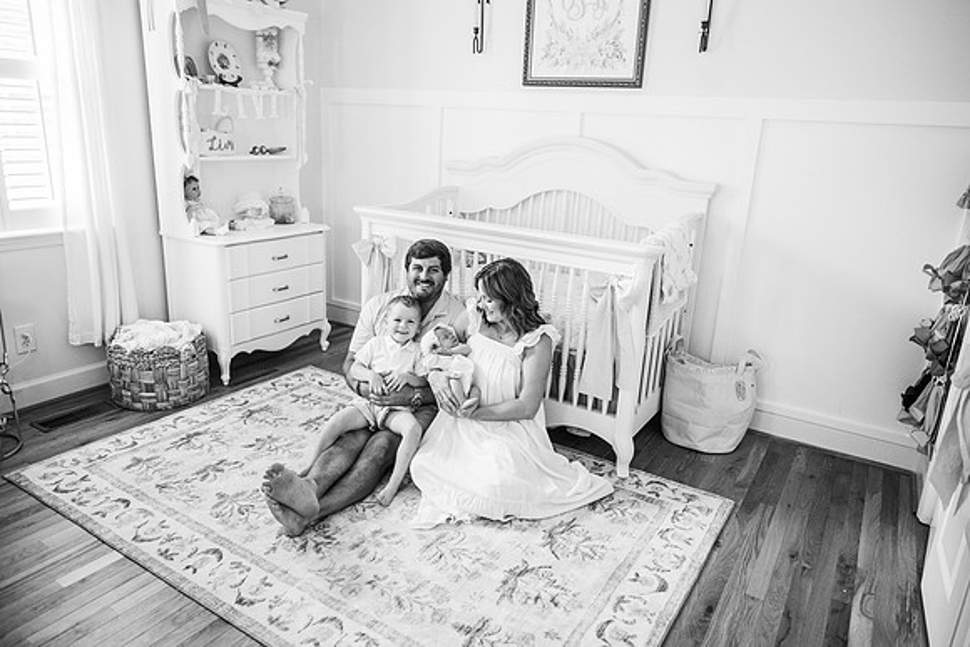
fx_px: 647
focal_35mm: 24
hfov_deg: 73.7
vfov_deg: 53.2
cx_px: 485
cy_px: 324
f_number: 2.8
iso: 2000
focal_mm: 24
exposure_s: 1/200
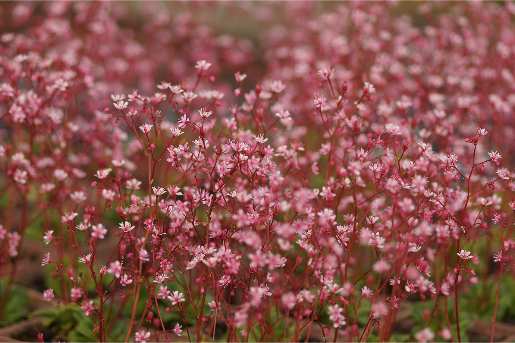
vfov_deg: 9.1
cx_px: 258
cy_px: 172
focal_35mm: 150
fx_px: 2146
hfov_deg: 13.7
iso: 100
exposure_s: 1/500
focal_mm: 100
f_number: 2.8
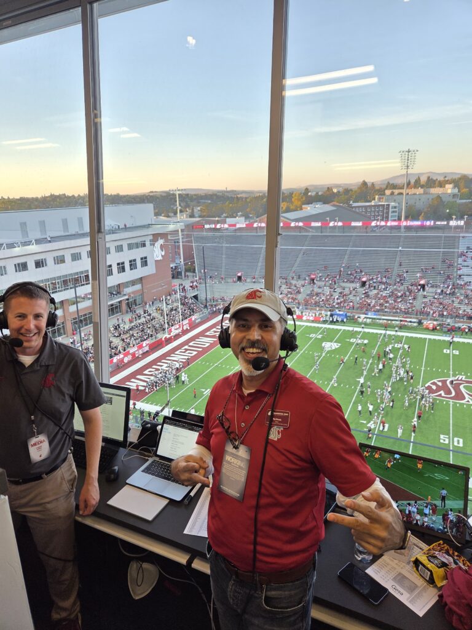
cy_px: 315
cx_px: 236
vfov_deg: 73.9
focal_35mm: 23
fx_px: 418
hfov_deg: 58.9
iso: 64
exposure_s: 1/120
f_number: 1.8
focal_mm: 5.4
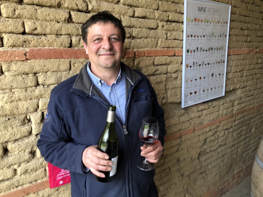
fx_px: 213
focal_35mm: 28
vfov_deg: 49.7
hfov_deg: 63.4
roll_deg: +0.0
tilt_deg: -11.0
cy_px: 98
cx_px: 132
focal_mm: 4
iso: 40
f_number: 1.8
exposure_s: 1/30
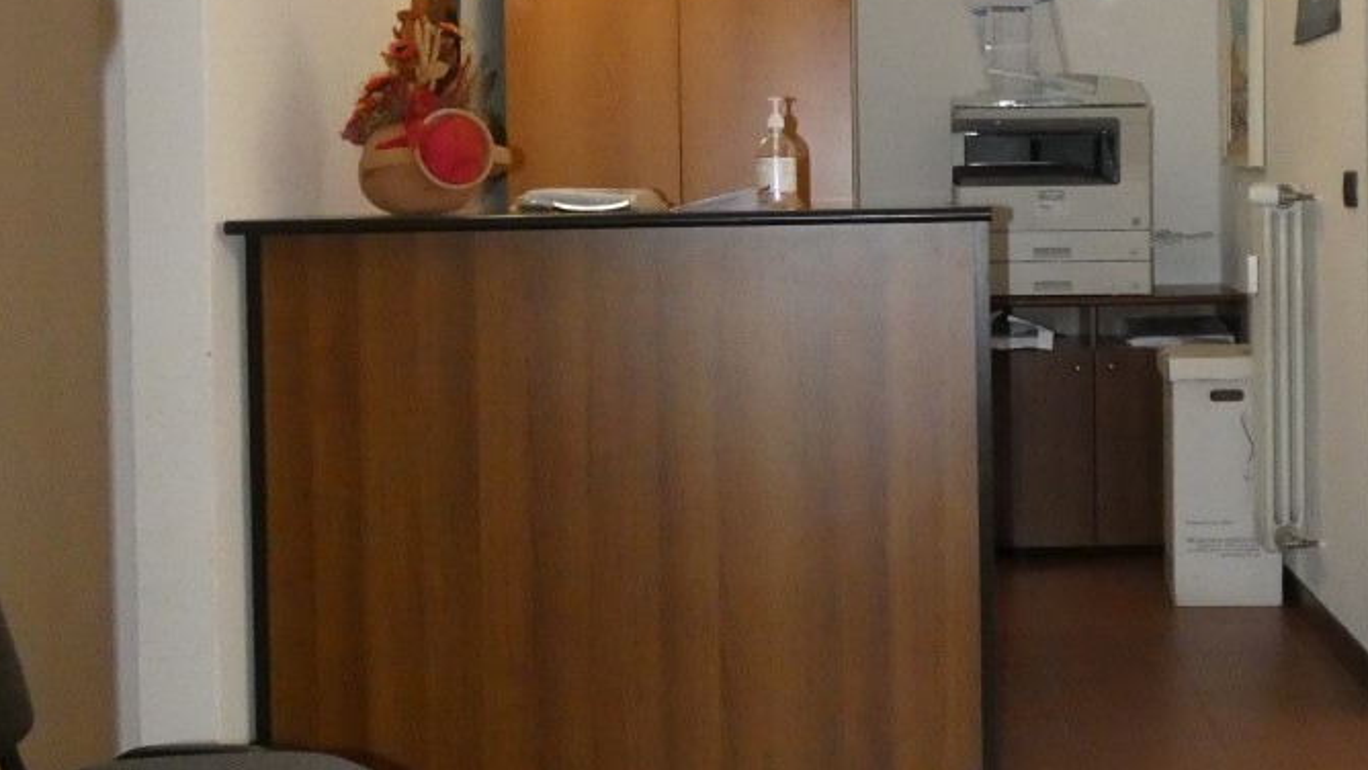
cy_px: 199
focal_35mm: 47
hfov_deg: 42.5
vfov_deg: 25.2
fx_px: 1705
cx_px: 1006
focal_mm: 3.6
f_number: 2.8
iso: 800
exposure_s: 1/60
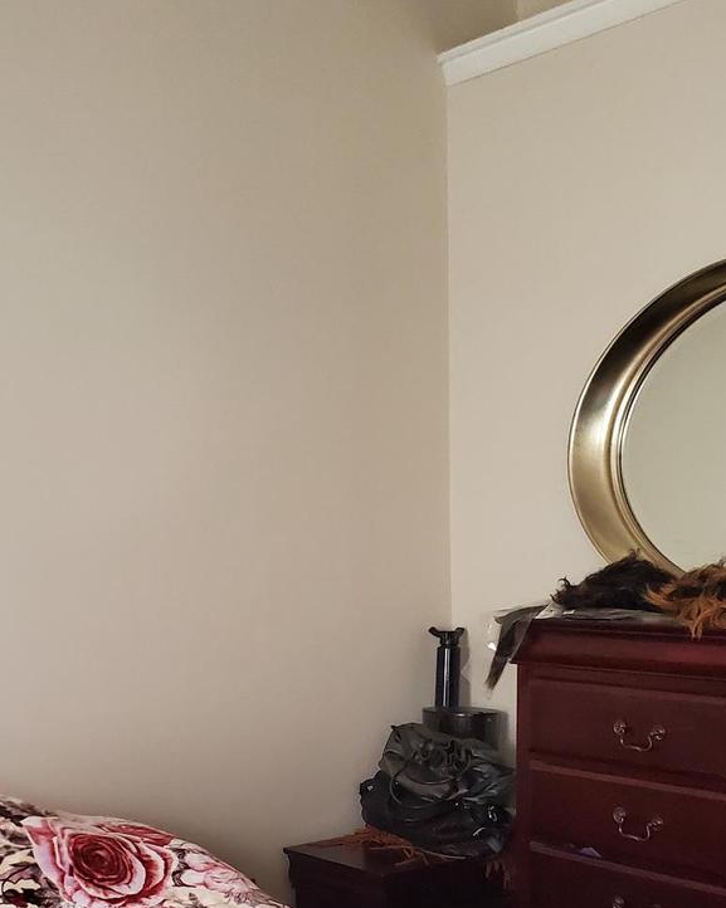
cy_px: 762
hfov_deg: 27.9
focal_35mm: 54
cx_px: 240
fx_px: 1451
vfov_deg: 33.5
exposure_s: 1/50
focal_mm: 4.3
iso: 800
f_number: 2.4
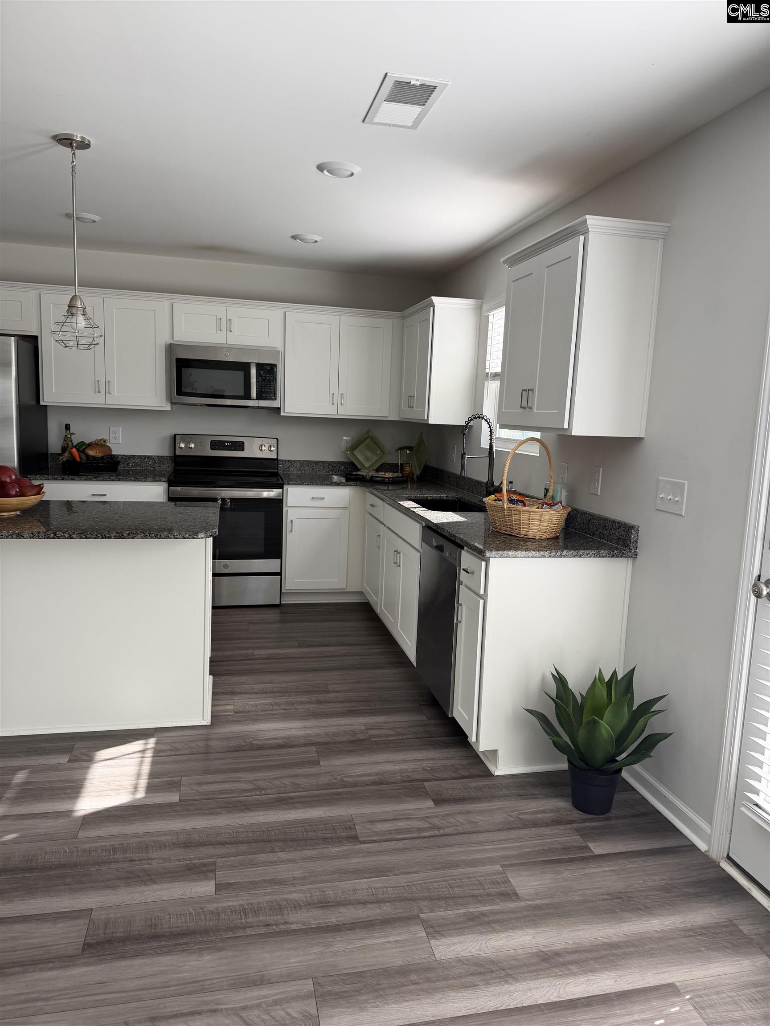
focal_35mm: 24
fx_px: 712
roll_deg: -2.5
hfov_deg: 56.8
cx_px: 385
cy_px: 513
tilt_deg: -8.2
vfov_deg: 71.6
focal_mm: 6.76
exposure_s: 1/121
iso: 50
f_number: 1.78
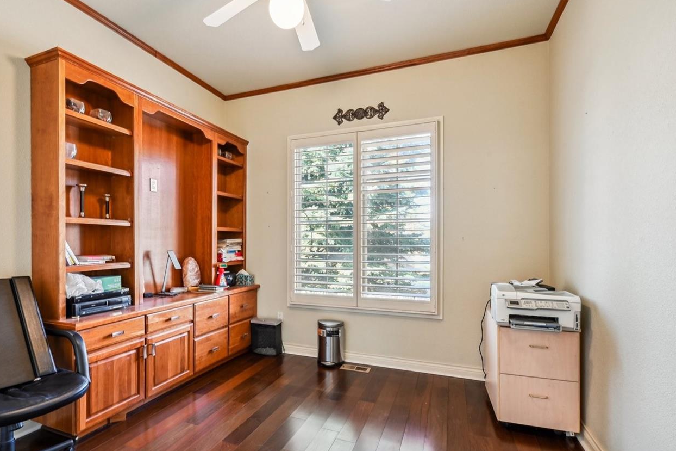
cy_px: 243
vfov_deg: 67.3
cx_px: 298
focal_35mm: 18
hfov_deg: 89.6
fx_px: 338
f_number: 11
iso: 400
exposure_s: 1/2
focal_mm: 14
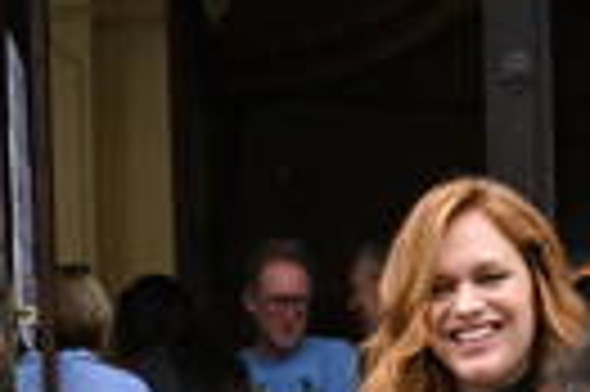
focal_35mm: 169
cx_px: 419
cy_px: 987
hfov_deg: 12.2
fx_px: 2766
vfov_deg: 7.5
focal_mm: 32
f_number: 5
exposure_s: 1/1600
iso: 1000
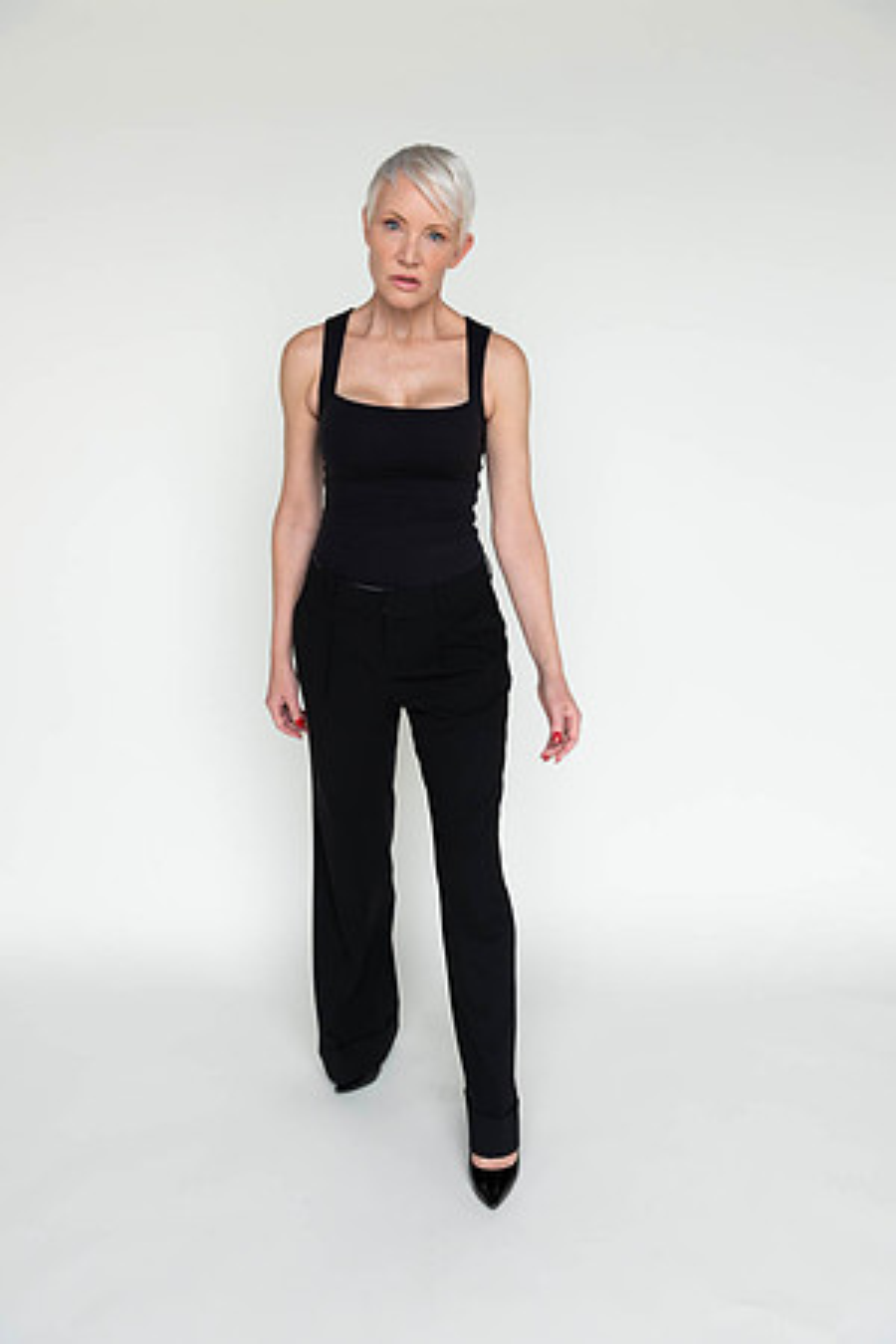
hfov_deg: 42.3
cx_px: 448
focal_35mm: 31
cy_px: 672
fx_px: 1157
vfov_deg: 60.3
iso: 640
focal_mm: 31
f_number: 6.3
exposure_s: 1/125
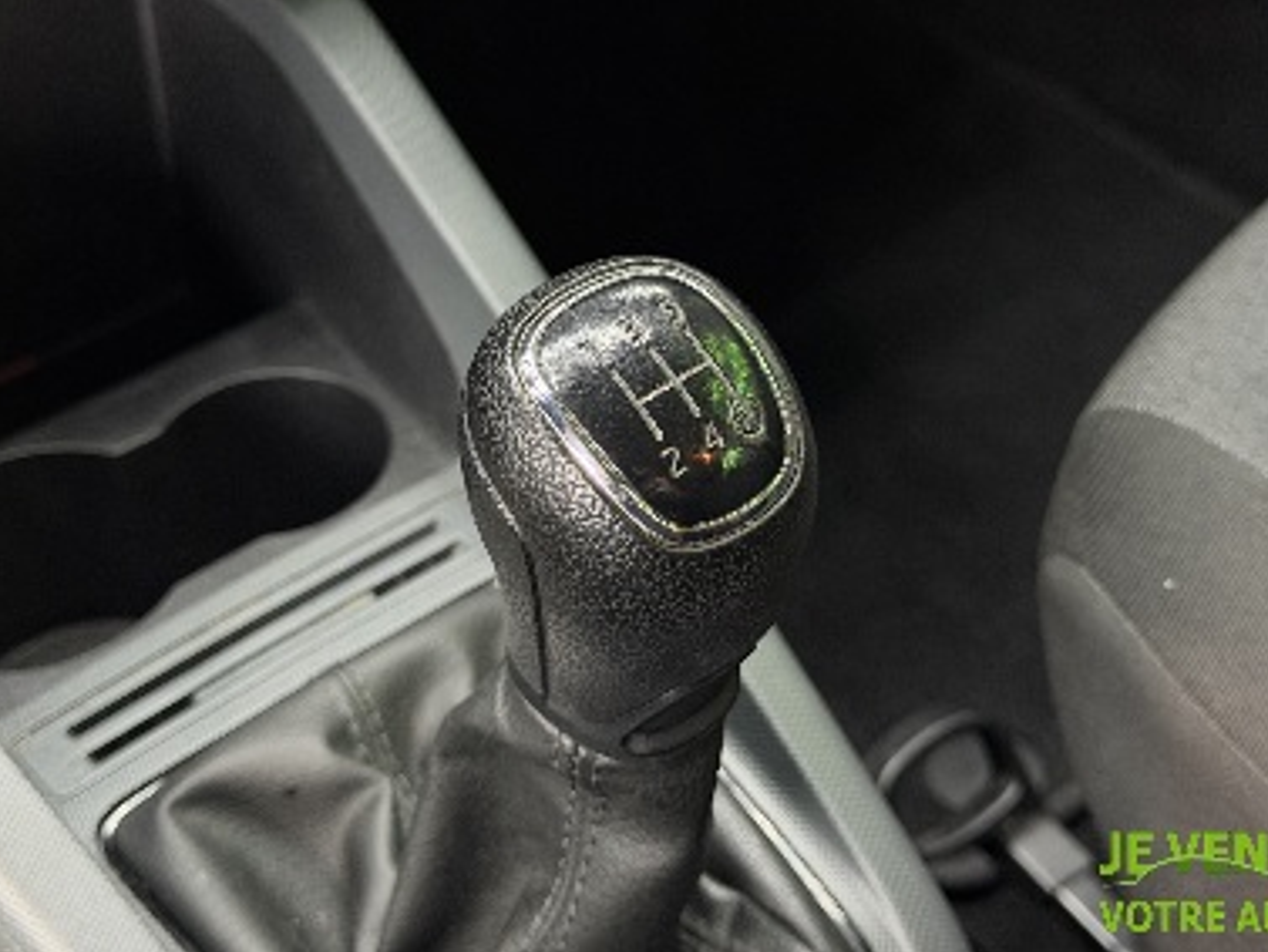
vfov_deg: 27.5
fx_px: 1942
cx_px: 659
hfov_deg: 36.2
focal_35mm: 53
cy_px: 434
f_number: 1.78
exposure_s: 1/20
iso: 640
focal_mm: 6.76
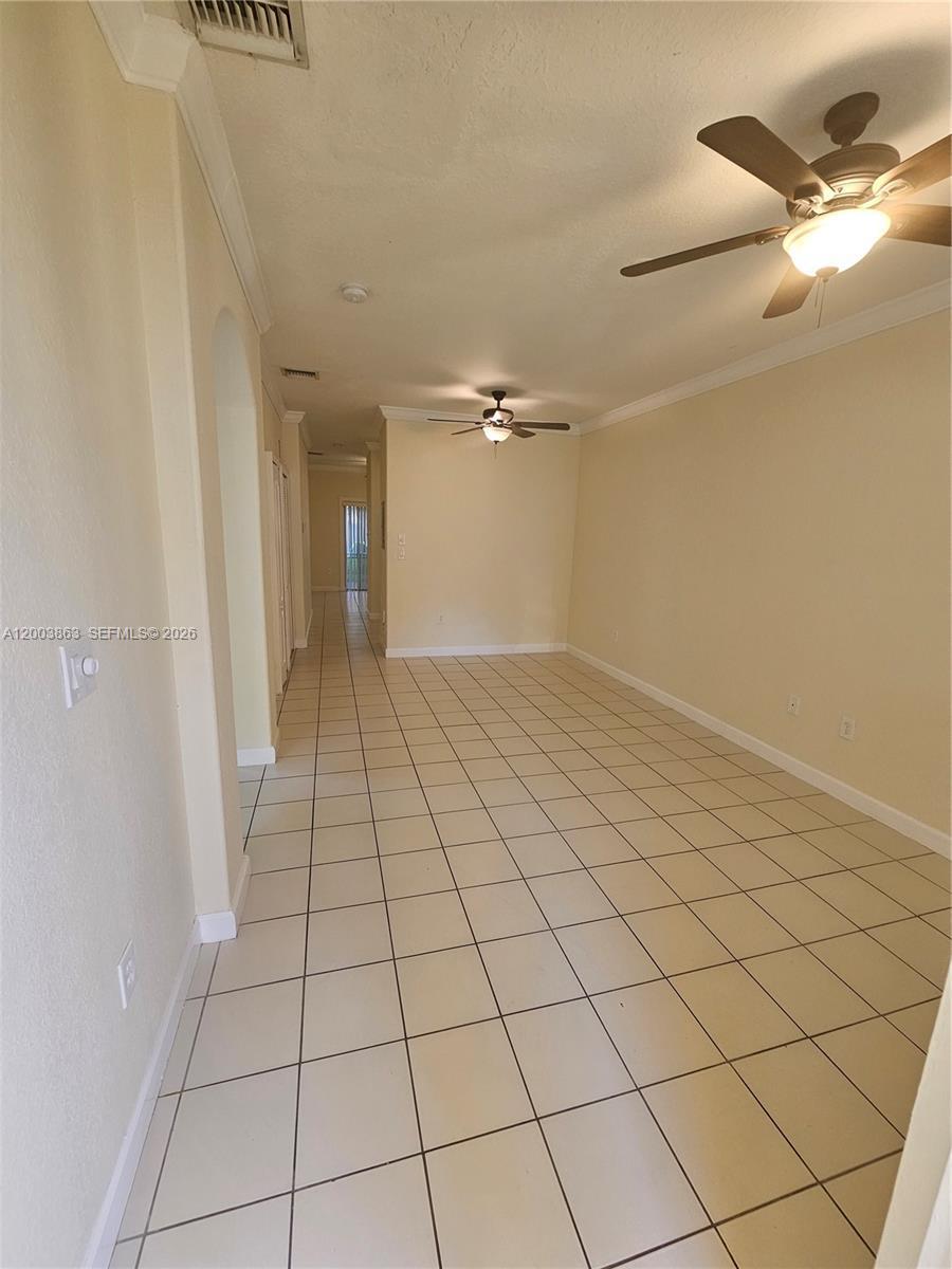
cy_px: 634
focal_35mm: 13
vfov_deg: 106.2
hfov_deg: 89.9
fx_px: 477
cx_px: 476
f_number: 2.2
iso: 125
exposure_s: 1/60
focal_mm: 2.2
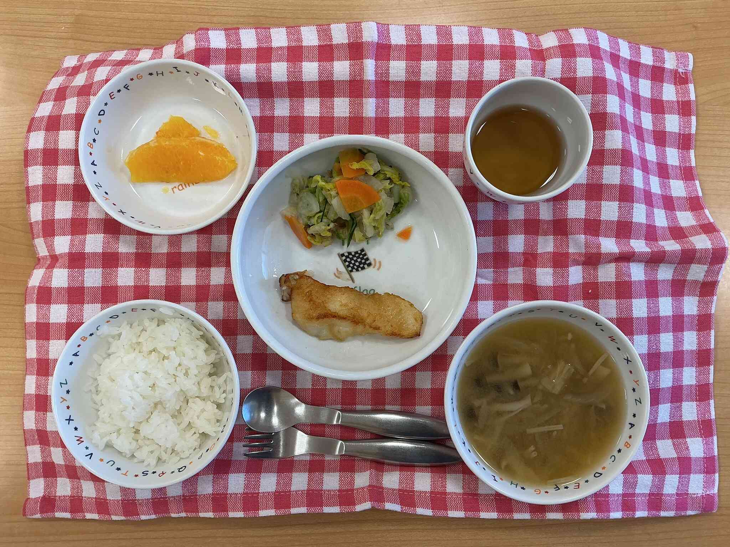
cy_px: 274
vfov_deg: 48.2
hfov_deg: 61.7
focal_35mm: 29
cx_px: 365
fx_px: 612
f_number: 1.8
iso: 32
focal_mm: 3
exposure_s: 1/120
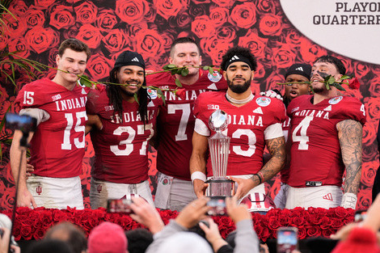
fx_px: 3218
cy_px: 117
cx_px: 204
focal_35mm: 305
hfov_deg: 6.8
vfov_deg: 4.5
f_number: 4
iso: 2500
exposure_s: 1/2000
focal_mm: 280
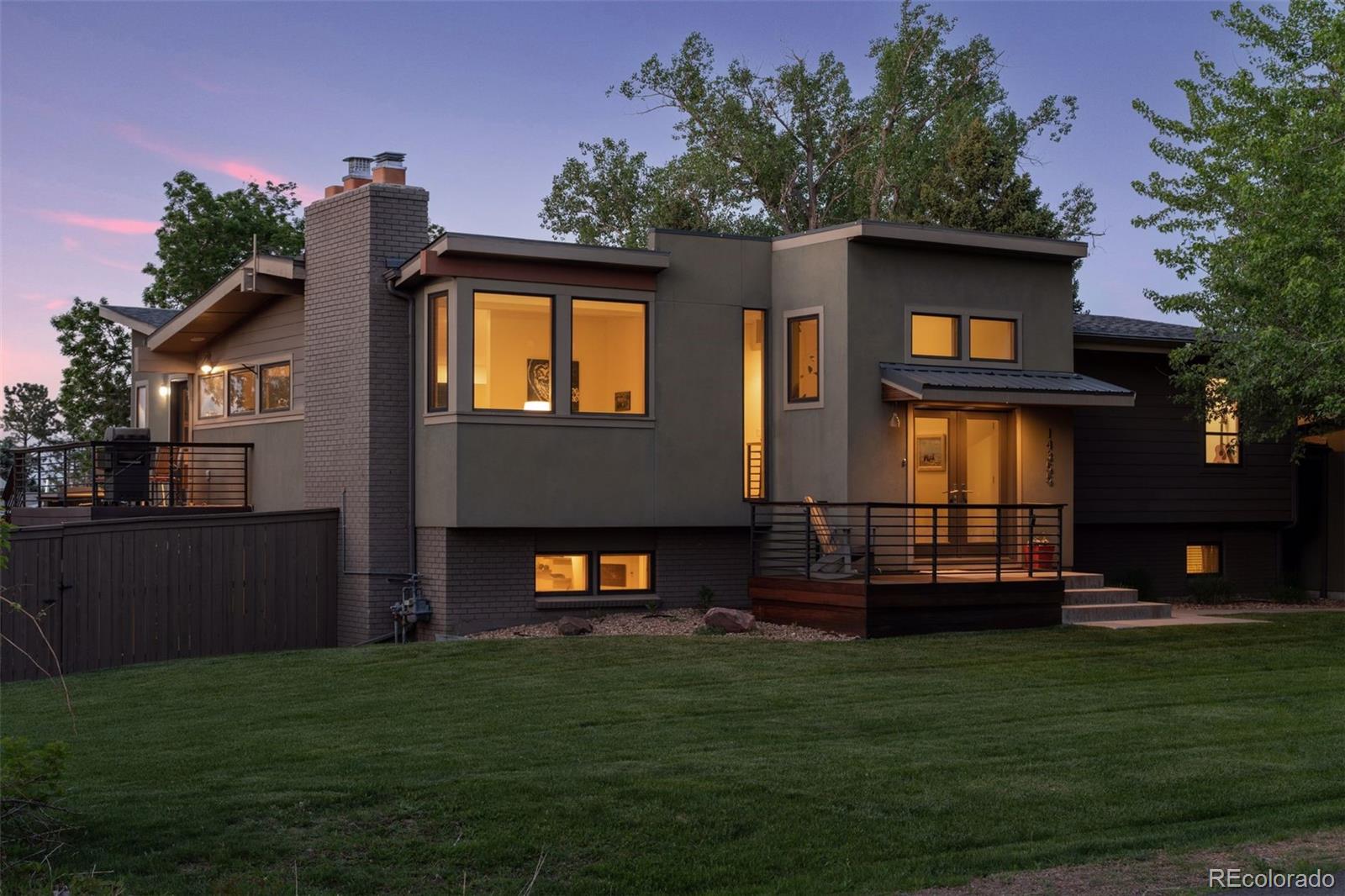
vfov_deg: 27.0
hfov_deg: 39.6
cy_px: 448
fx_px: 1868
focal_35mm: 50
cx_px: 672
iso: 400
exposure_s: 1.3
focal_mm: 50
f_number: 9
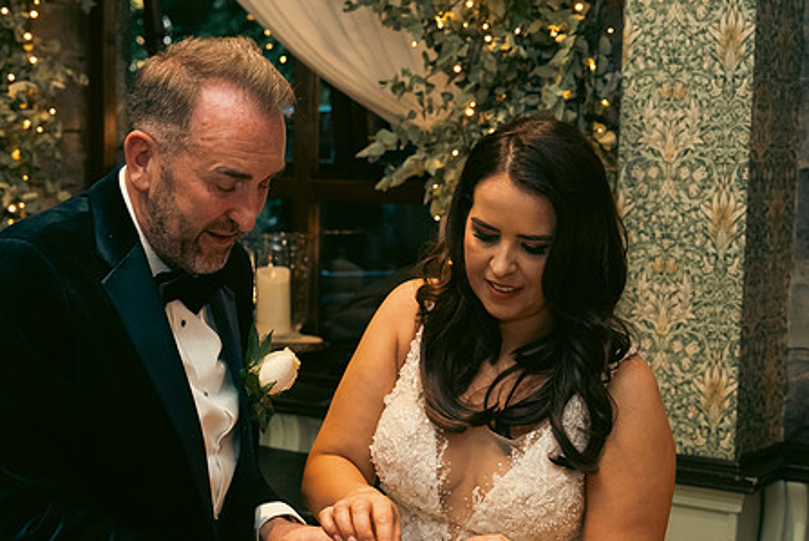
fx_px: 1575
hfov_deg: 28.8
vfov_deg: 19.5
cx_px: 338
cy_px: 330
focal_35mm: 70
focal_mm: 36
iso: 2500
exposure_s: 1/160
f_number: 3.5
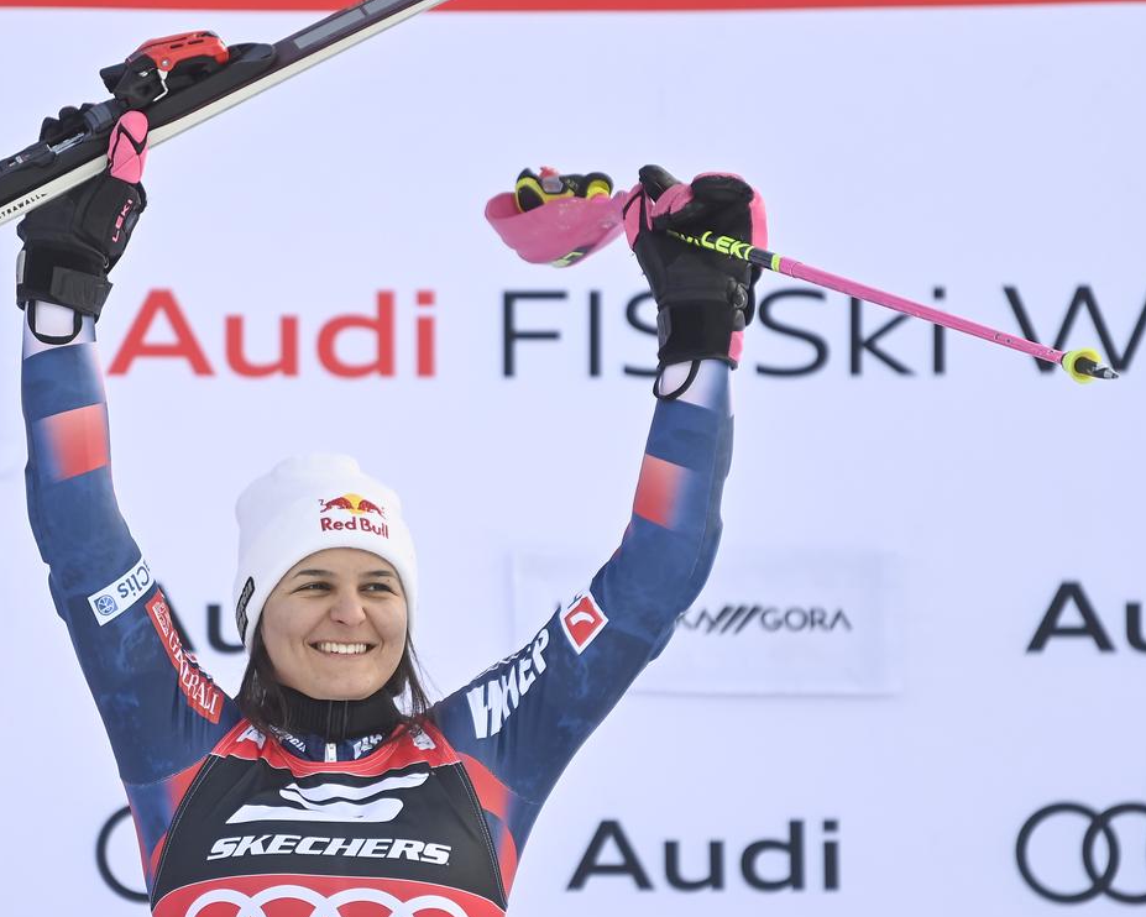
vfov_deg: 4.8
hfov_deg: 6.0
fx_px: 10991
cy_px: 595
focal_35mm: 324
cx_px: 330
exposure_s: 1/1000
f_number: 3.2
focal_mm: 200
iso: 200
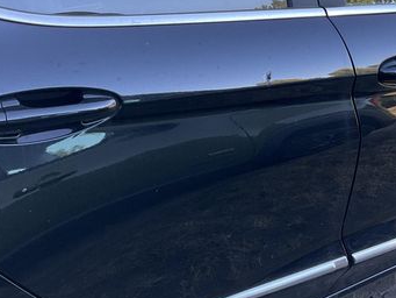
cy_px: 58
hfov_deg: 28.5
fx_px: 778
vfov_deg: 21.4
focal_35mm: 68
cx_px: 236
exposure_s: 1/122
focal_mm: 3
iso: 40
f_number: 1.8
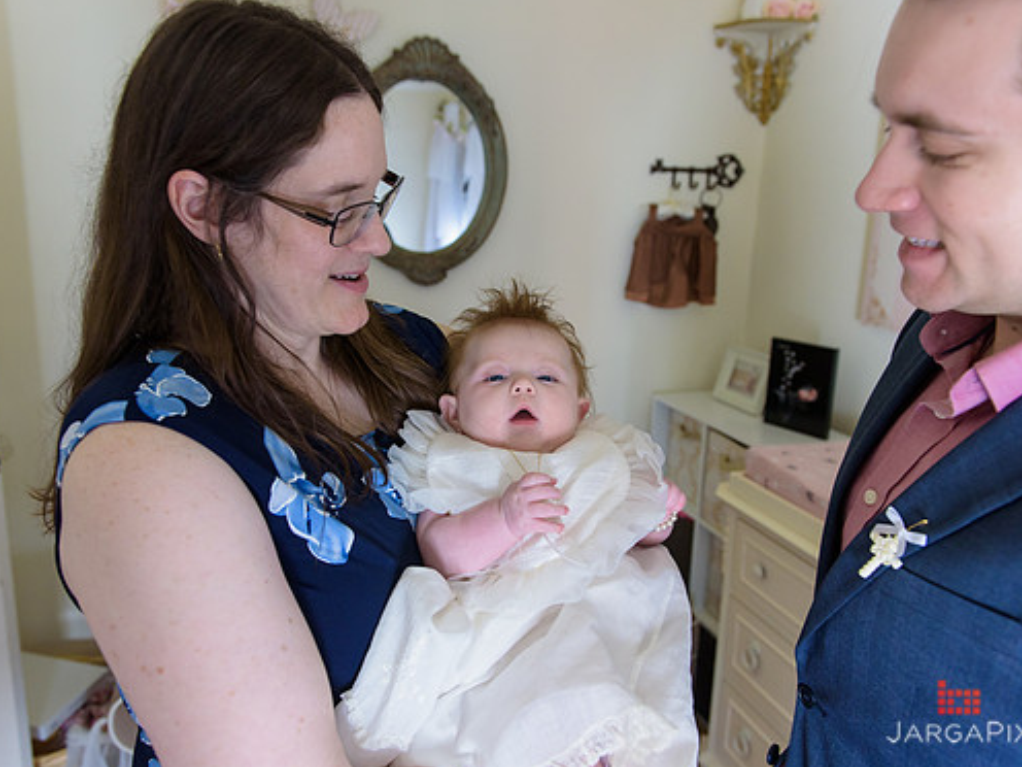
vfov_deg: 51.4
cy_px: 389
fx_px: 797
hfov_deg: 65.3
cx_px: 486
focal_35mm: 27
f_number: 3.2
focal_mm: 24
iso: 1600
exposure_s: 1/125
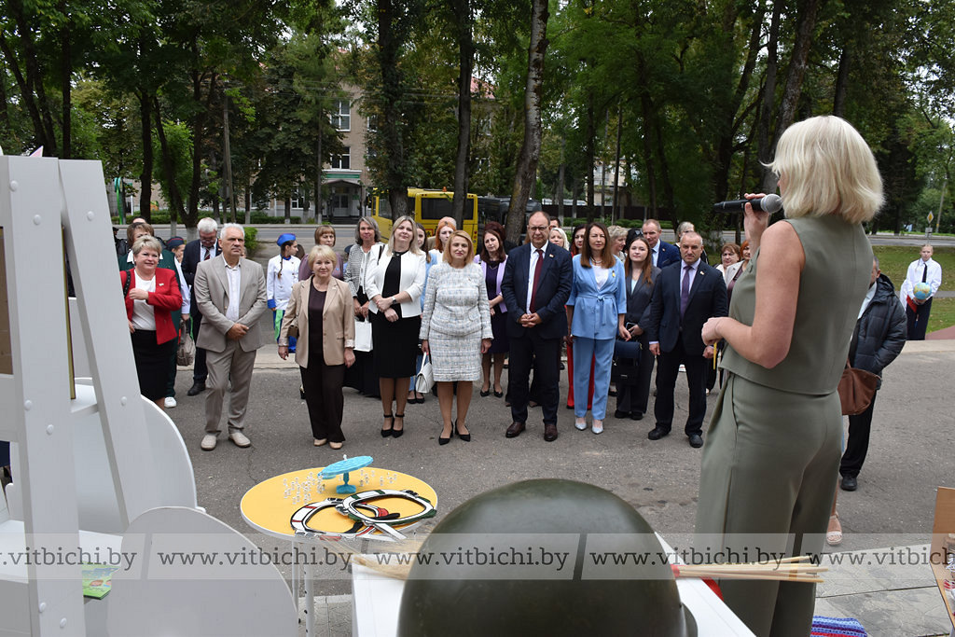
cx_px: 478
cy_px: 318
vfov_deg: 47.9
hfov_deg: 67.4
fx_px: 716
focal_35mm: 27
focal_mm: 18
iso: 400
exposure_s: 1/250
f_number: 8
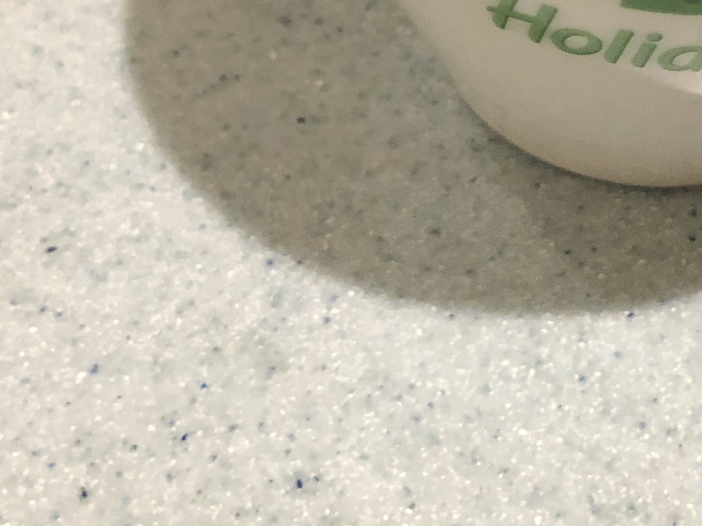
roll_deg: -5.4
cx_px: 536
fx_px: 1784
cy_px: -139
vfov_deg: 16.0
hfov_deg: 22.0
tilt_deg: -40.2
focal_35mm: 88
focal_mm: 3.99
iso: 80
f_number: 1.8
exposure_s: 1/17
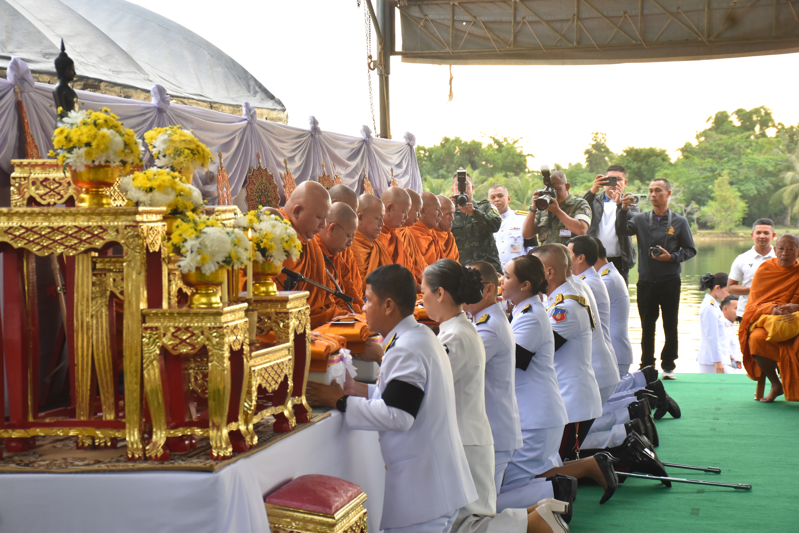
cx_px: 400
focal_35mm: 90
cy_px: 266
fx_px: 1998
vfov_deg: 15.2
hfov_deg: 22.6
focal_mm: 60
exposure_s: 1/125
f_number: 7.1
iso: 400
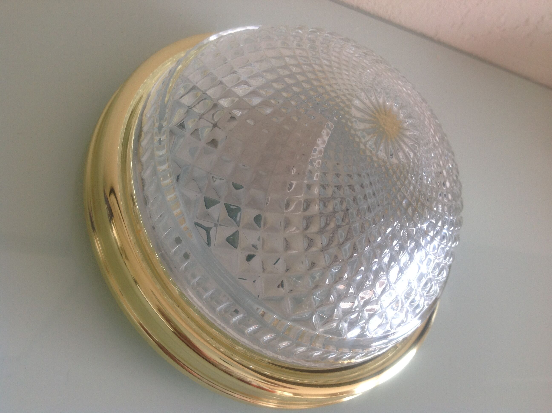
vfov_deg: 40.6
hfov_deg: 52.7
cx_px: 276
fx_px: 557
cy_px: 206
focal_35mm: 35
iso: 50
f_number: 2.4
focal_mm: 4.28
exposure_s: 1/60
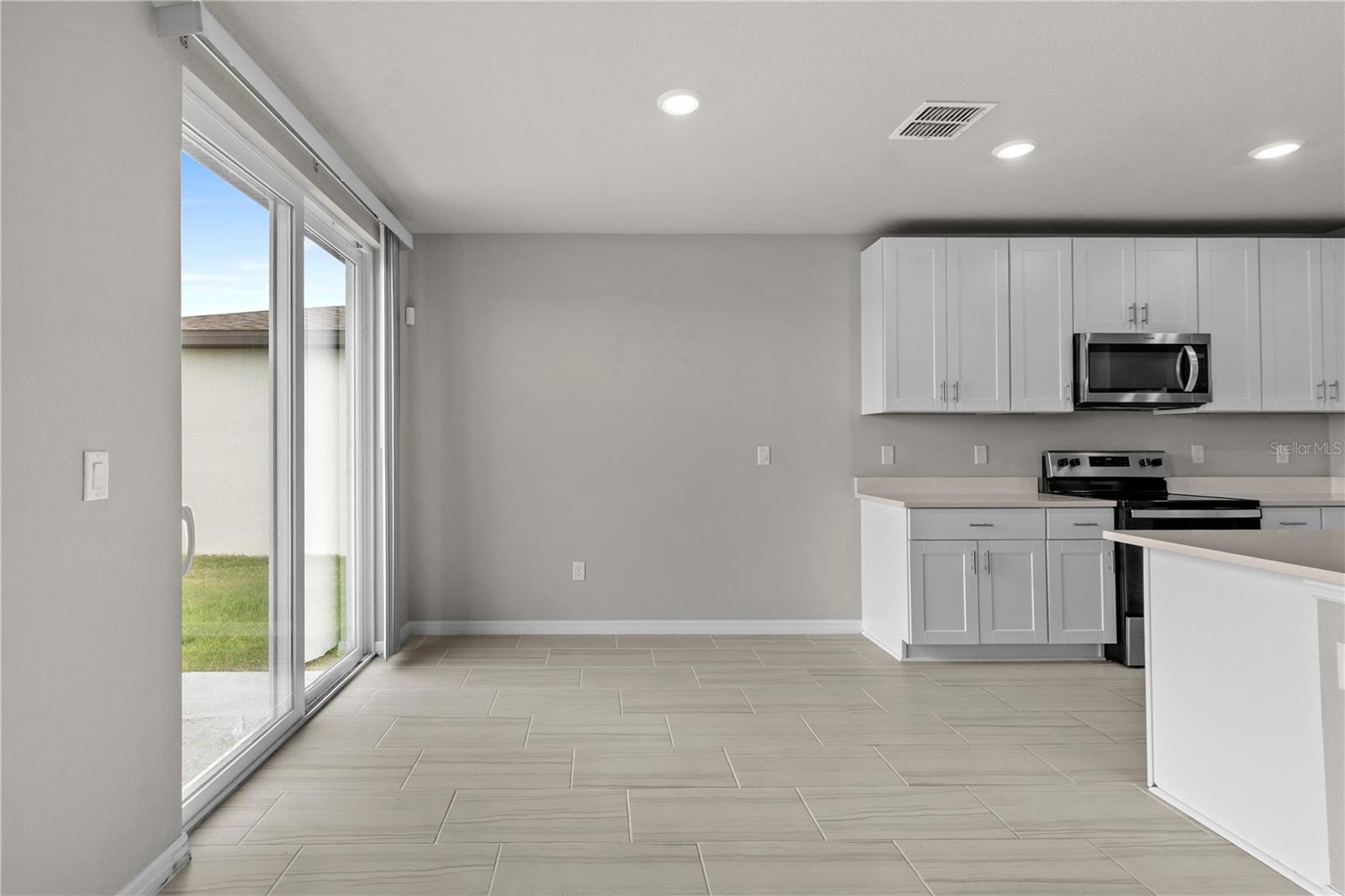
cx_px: 672
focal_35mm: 15
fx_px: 560
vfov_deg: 77.3
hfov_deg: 100.4
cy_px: 448
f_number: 7.1
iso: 360
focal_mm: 10
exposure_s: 1/15
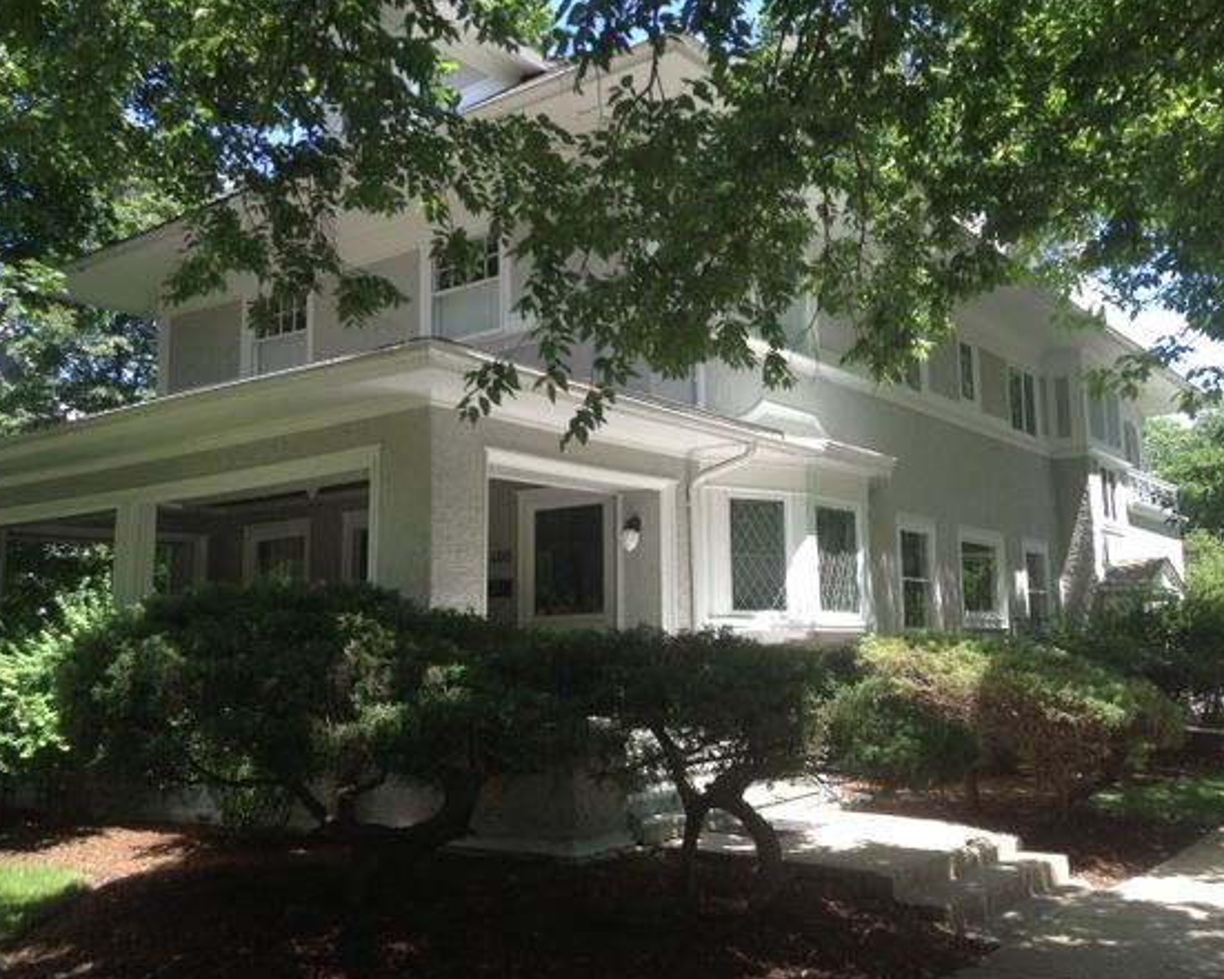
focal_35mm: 35
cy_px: 488
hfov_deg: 51.5
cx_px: 635
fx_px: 1268
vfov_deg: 42.2
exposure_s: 1/204
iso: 32
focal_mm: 3.3
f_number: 2.4
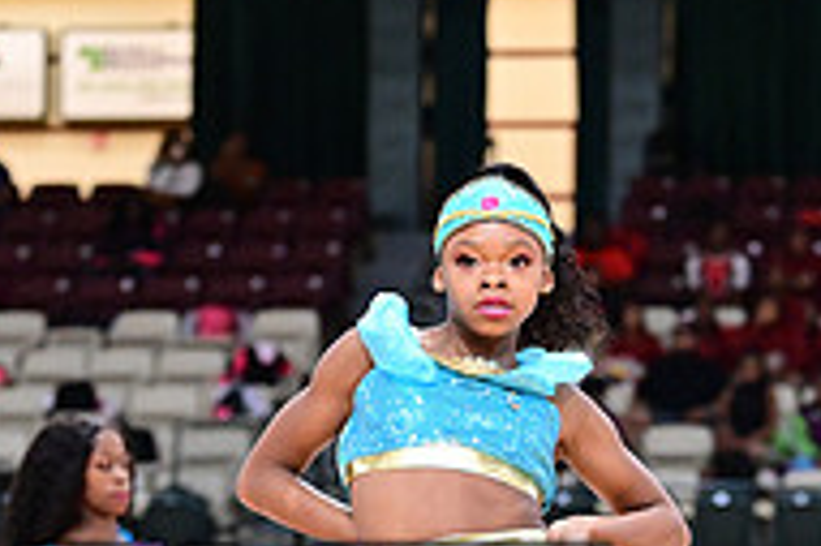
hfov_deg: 9.7
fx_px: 4853
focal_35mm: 213
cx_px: 606
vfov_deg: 6.4
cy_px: 662
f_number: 3.2
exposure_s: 1/1000
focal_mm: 70
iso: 6400
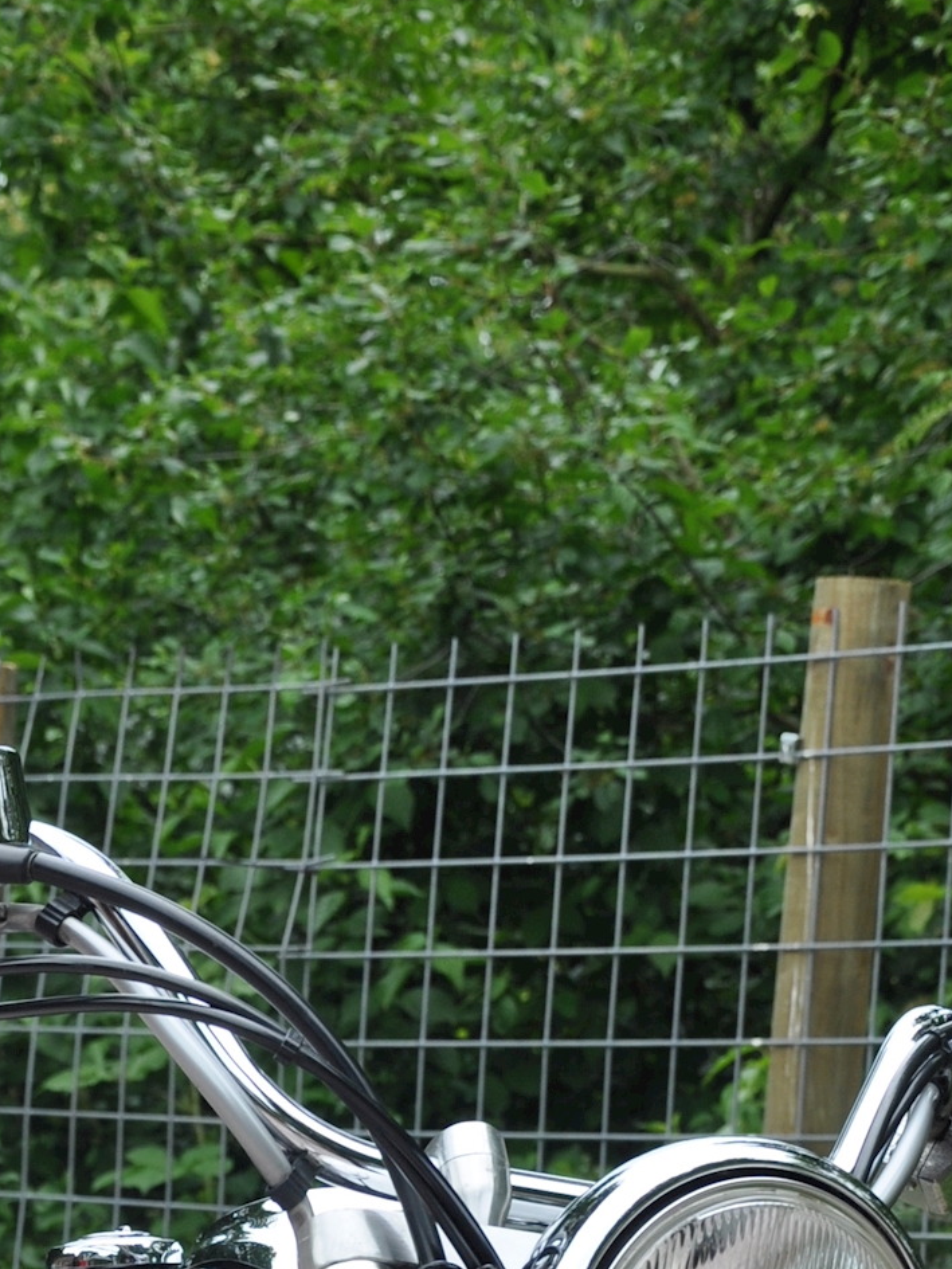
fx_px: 6782
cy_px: 1899
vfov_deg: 10.3
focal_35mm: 185
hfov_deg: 8.0
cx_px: 140
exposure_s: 1/200
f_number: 7.1
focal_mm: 42
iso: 200
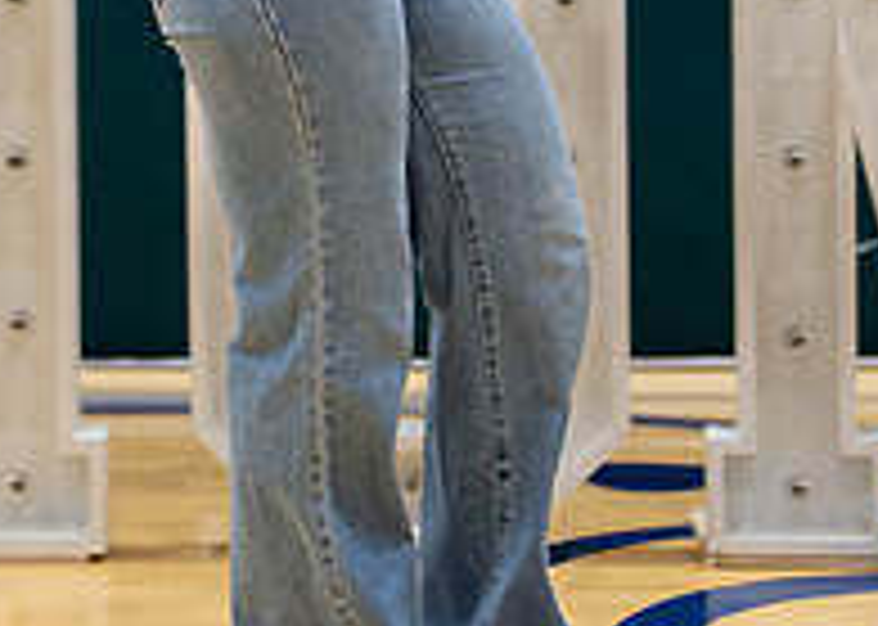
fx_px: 4685
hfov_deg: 10.7
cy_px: -284
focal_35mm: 188
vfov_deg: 7.5
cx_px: 243
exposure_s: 1/320
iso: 400
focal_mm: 50
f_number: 1.2
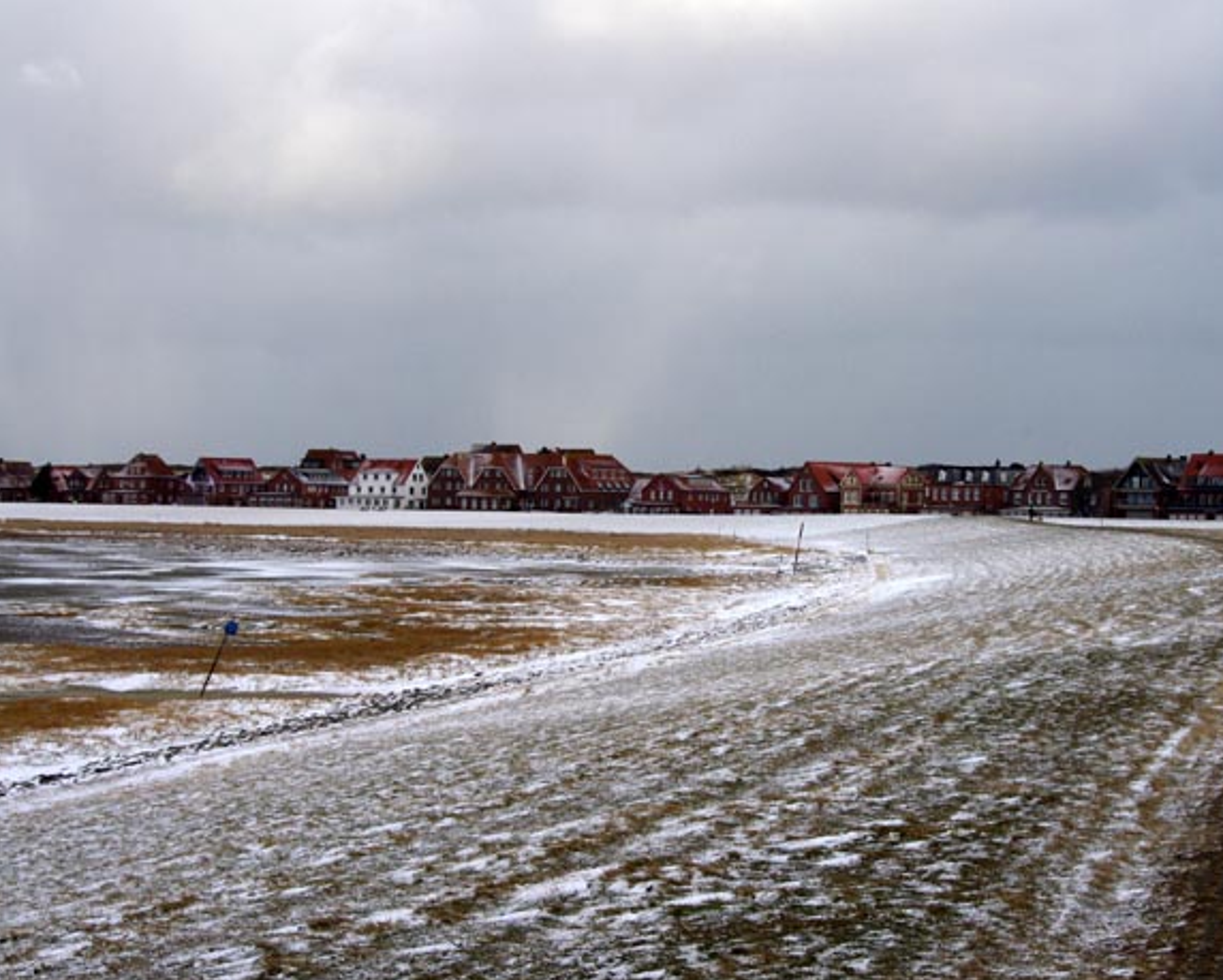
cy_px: 493
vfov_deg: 17.9
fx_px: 3114
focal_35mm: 86
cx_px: 731
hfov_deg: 22.2
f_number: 11
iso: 400
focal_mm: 50
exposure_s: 1/200
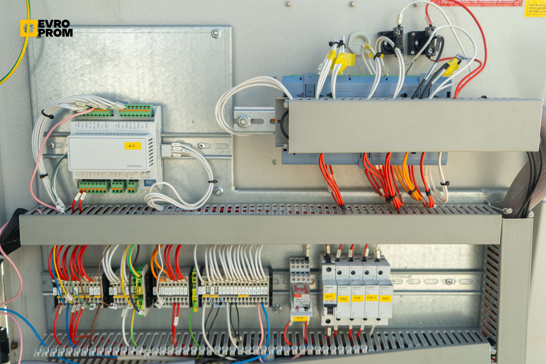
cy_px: 182
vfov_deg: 35.9
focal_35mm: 37
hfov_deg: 51.9
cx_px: 273
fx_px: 561
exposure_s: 1/100
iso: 100
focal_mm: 37
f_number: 5
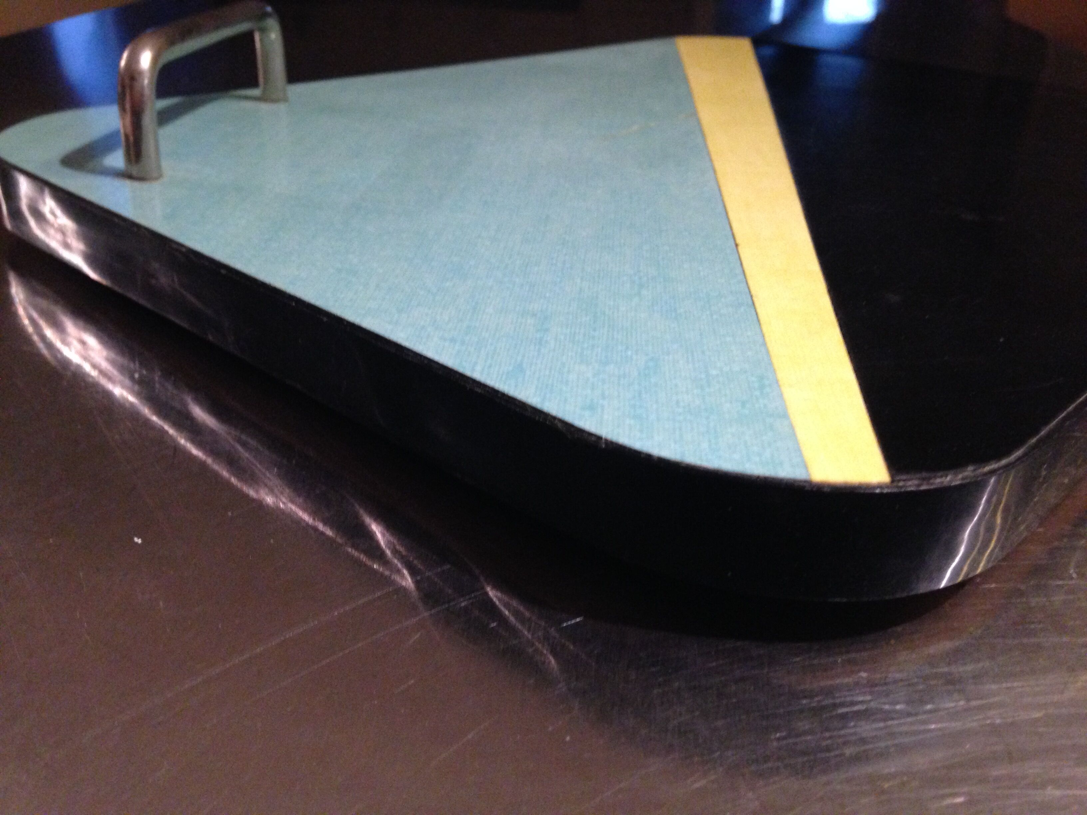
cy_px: 408
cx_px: 544
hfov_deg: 55.4
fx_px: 1036
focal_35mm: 33
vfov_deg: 42.9
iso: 400
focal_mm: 4.12
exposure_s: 1/17
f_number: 2.4
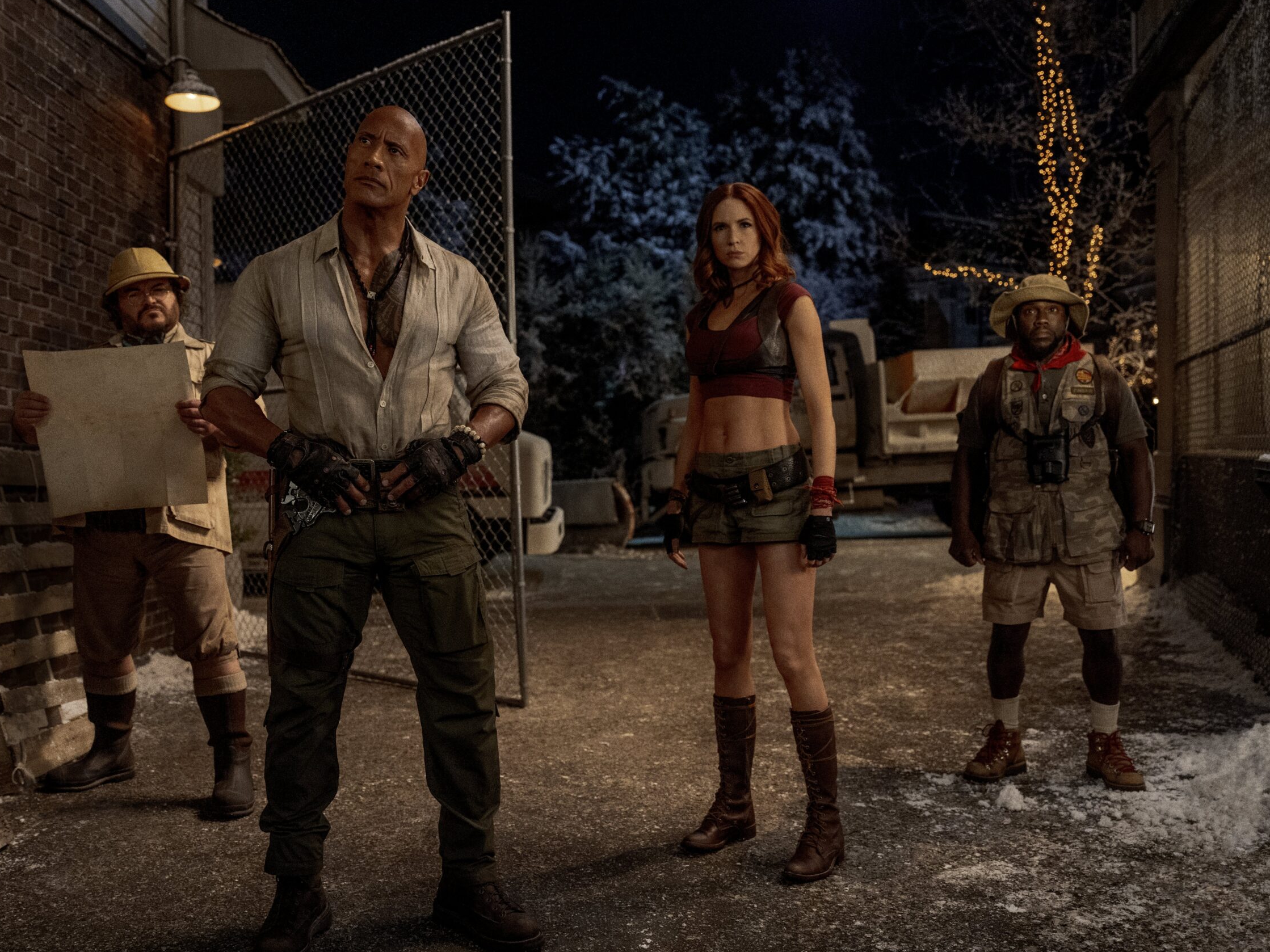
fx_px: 1211
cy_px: 478
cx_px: 574
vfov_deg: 42.9
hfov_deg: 55.3
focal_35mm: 33
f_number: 2.8
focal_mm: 30
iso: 3200
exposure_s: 1/60
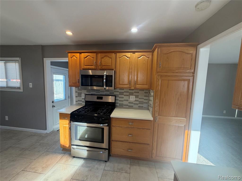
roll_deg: -2.0
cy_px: 90
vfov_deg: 85.7
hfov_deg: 102.1
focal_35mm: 14
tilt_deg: -5.5
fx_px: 98
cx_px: 121
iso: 160
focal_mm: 2.22
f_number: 2.2
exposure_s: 1/120
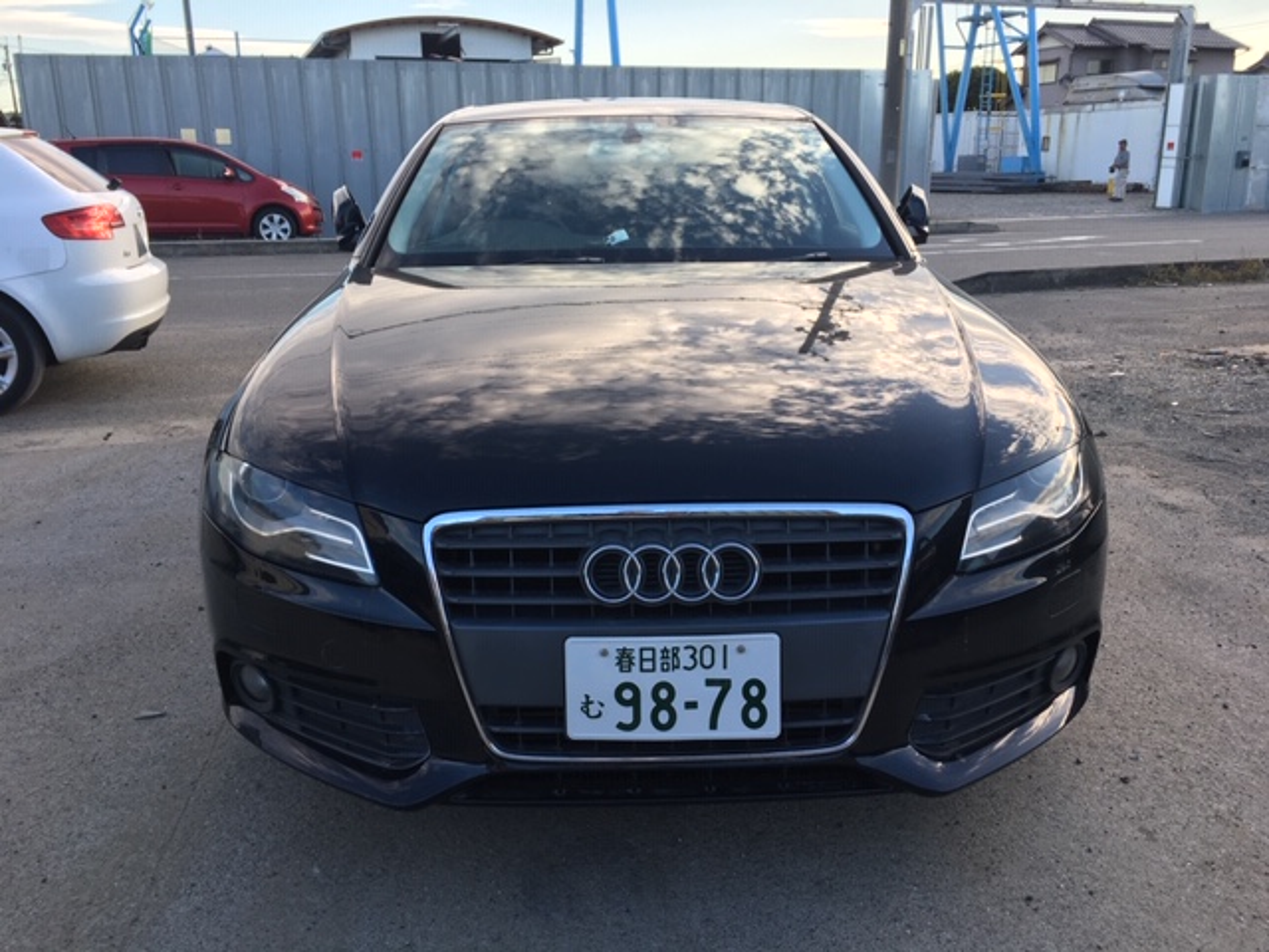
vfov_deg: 48.2
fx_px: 1063
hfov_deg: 61.7
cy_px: 476
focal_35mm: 29
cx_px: 634
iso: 25
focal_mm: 4.15
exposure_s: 1/201
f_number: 2.2
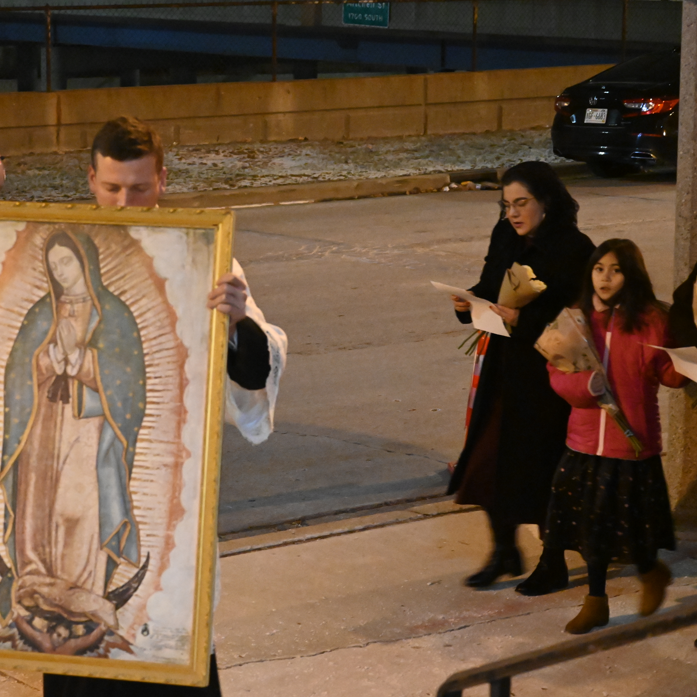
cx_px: 266
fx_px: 2187
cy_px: 348
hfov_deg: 18.1
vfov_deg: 18.1
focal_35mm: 96
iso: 9000
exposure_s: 1/60
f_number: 4.5
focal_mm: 50
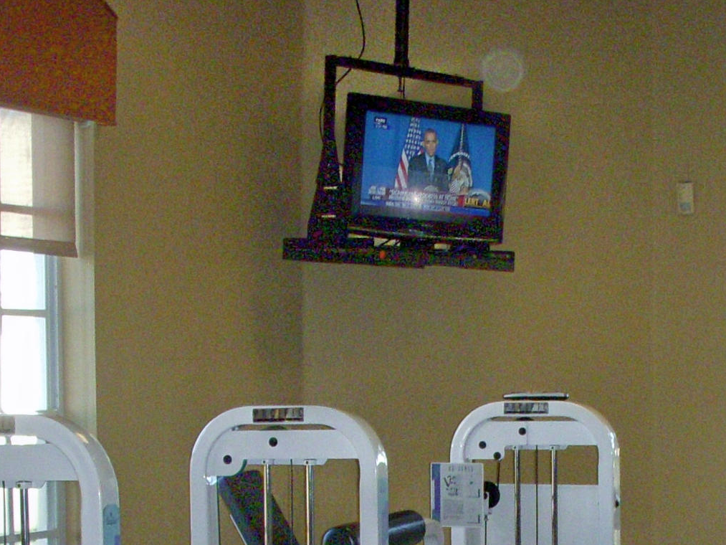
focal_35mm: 100
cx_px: 541
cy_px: 670
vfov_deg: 14.3
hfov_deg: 19.5
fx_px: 2098
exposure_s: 1/100
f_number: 3.3
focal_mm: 6.3
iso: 320
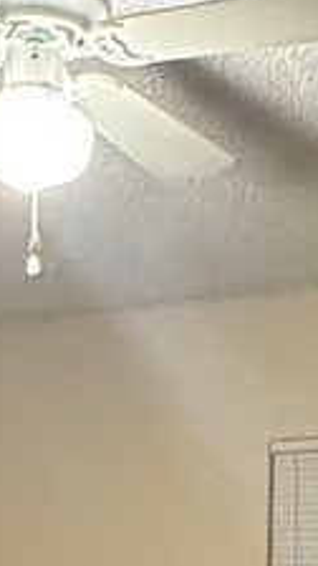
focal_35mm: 109
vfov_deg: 18.5
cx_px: 204
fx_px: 1634
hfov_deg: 11.1
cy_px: 687
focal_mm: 2.22
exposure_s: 1/60
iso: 640
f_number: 2.2
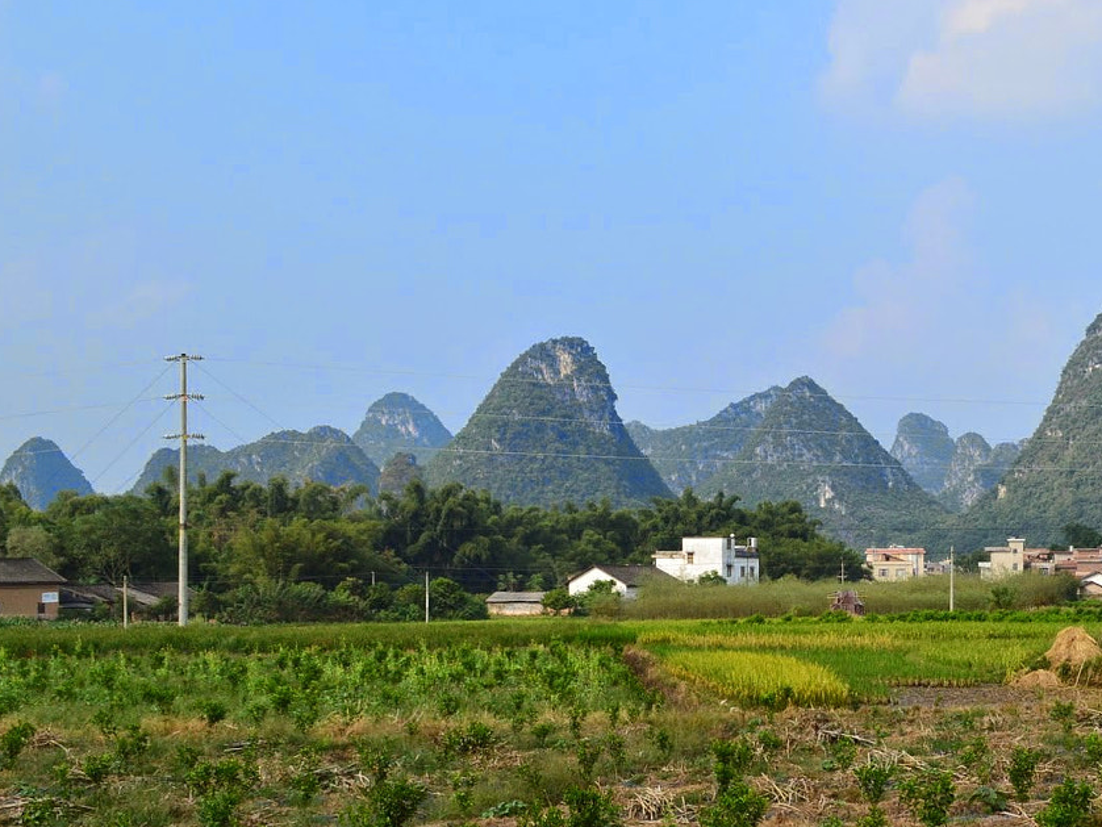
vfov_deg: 26.3
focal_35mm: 55
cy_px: 601
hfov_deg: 33.5
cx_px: 940
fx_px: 1751
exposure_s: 1/400
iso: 400
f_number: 11
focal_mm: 20
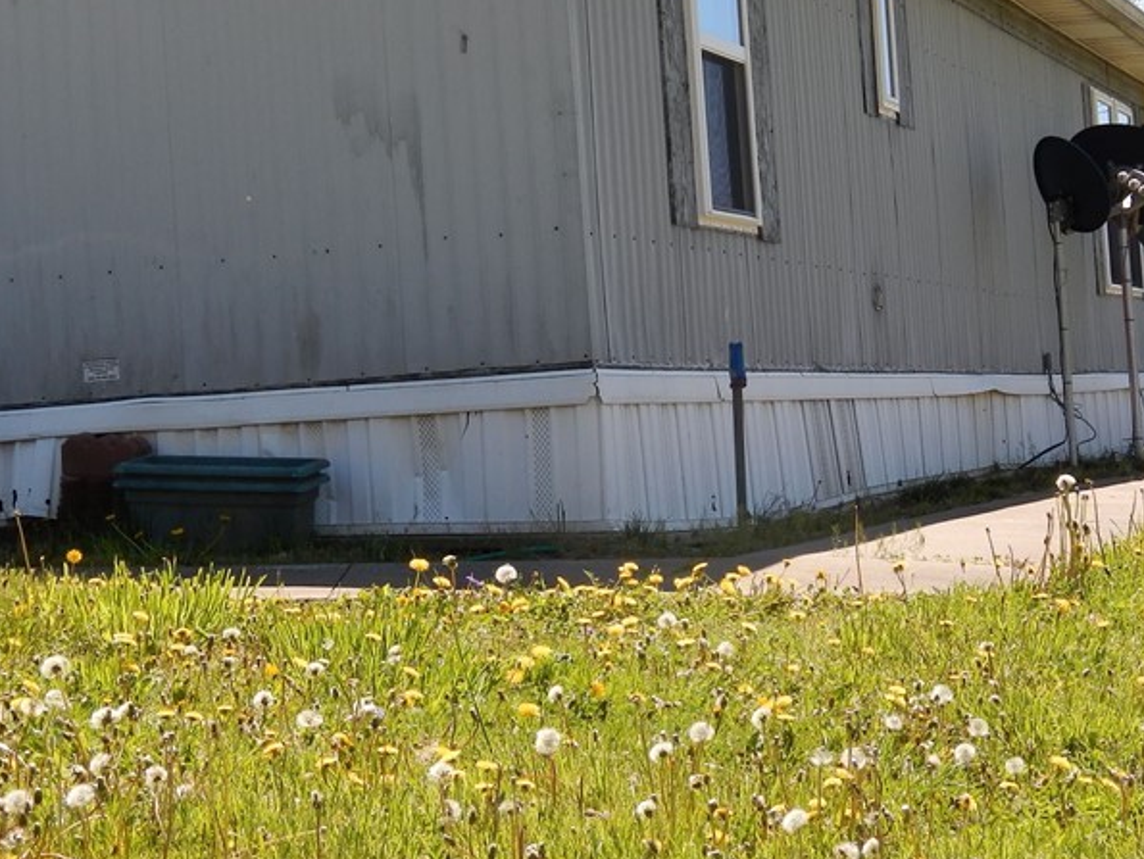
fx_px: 2844
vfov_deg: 17.1
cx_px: 536
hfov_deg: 22.7
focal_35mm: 86
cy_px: 225
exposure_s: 1/500
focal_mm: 8.9
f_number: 4
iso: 125
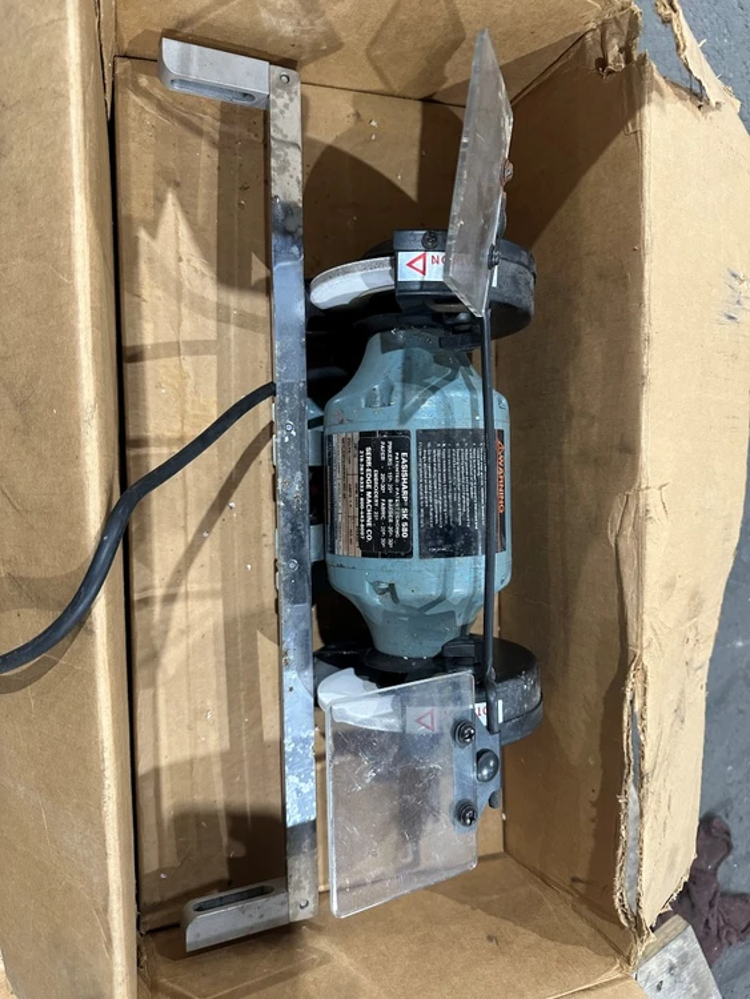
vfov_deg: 71.6
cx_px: 375
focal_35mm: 24
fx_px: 693
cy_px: 500
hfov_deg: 56.8
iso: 400
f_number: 1.78
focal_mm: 6.86
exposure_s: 1/60
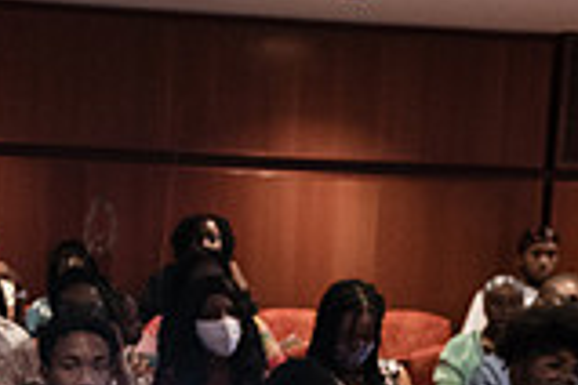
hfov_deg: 21.6
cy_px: 605
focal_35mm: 93
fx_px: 1493
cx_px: 98
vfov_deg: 13.7
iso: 4000
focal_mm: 24
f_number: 2.8
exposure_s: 1/100
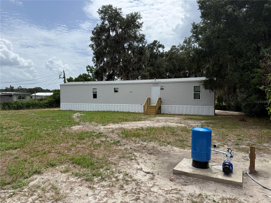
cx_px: 136
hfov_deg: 71.6
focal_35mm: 24
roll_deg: +0.0
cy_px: 102
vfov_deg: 56.8
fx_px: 188
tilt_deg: -1.4
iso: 80
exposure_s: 1/6711
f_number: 1.78
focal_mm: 6.76
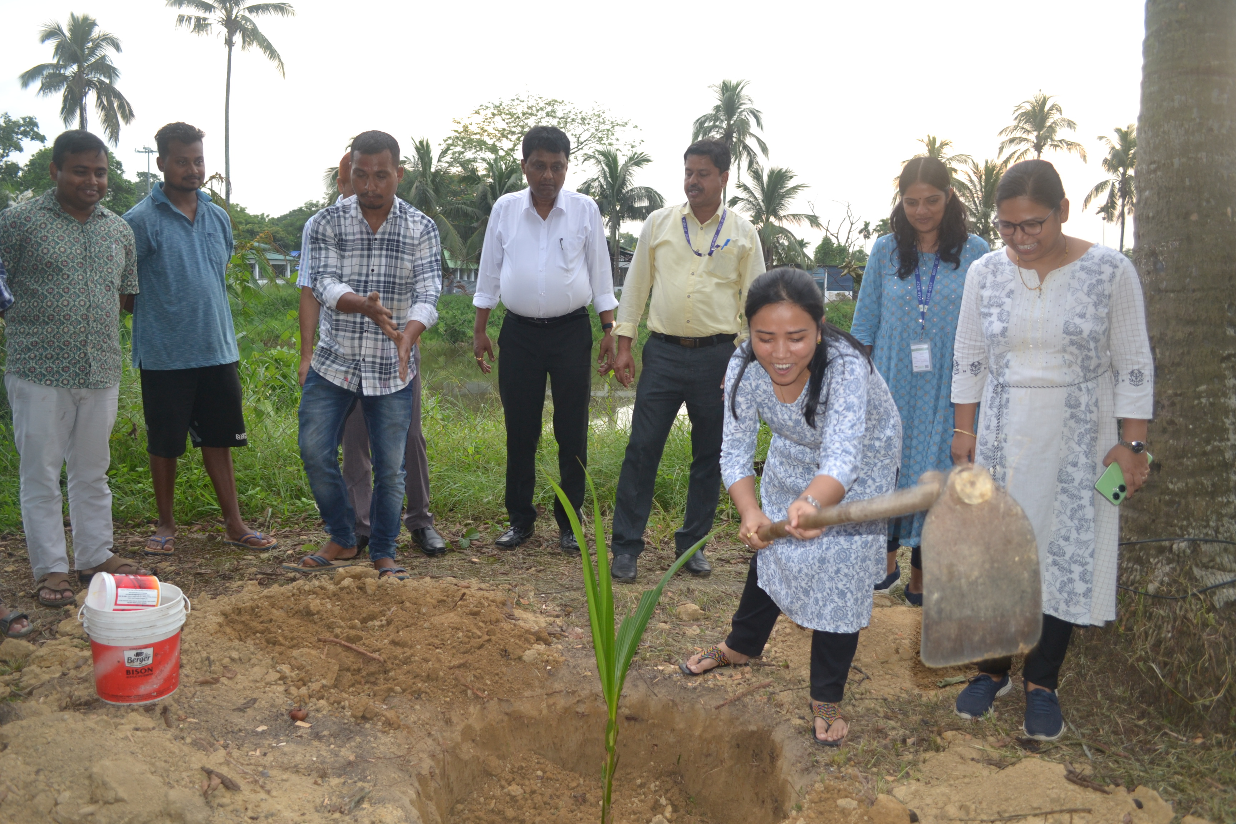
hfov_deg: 67.4
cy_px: 412
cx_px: 618
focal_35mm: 27
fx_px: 927
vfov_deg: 47.9
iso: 250
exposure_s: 1/125
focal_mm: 18
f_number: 3.5
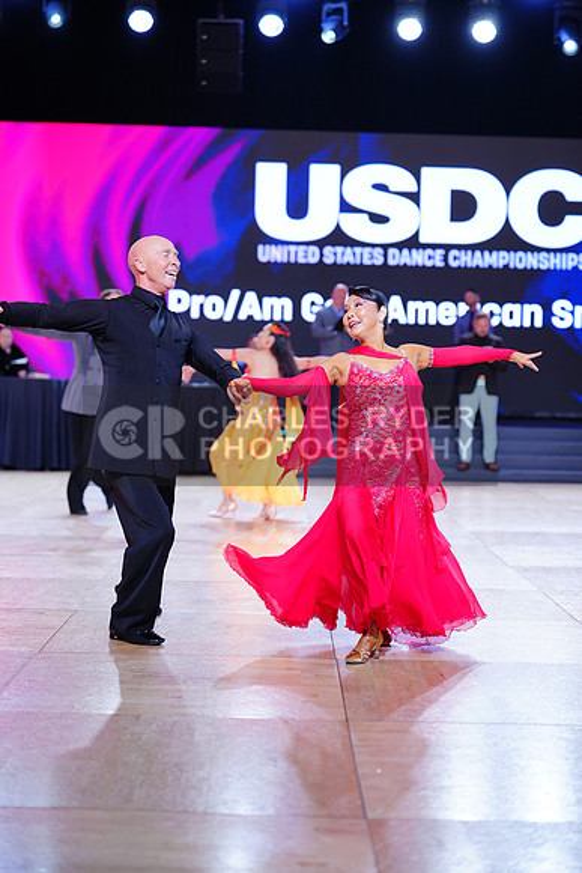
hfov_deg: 20.3
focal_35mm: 67
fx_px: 1624
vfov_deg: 30.1
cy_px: 436
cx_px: 291
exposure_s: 1/400
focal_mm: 67
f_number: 2
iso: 320
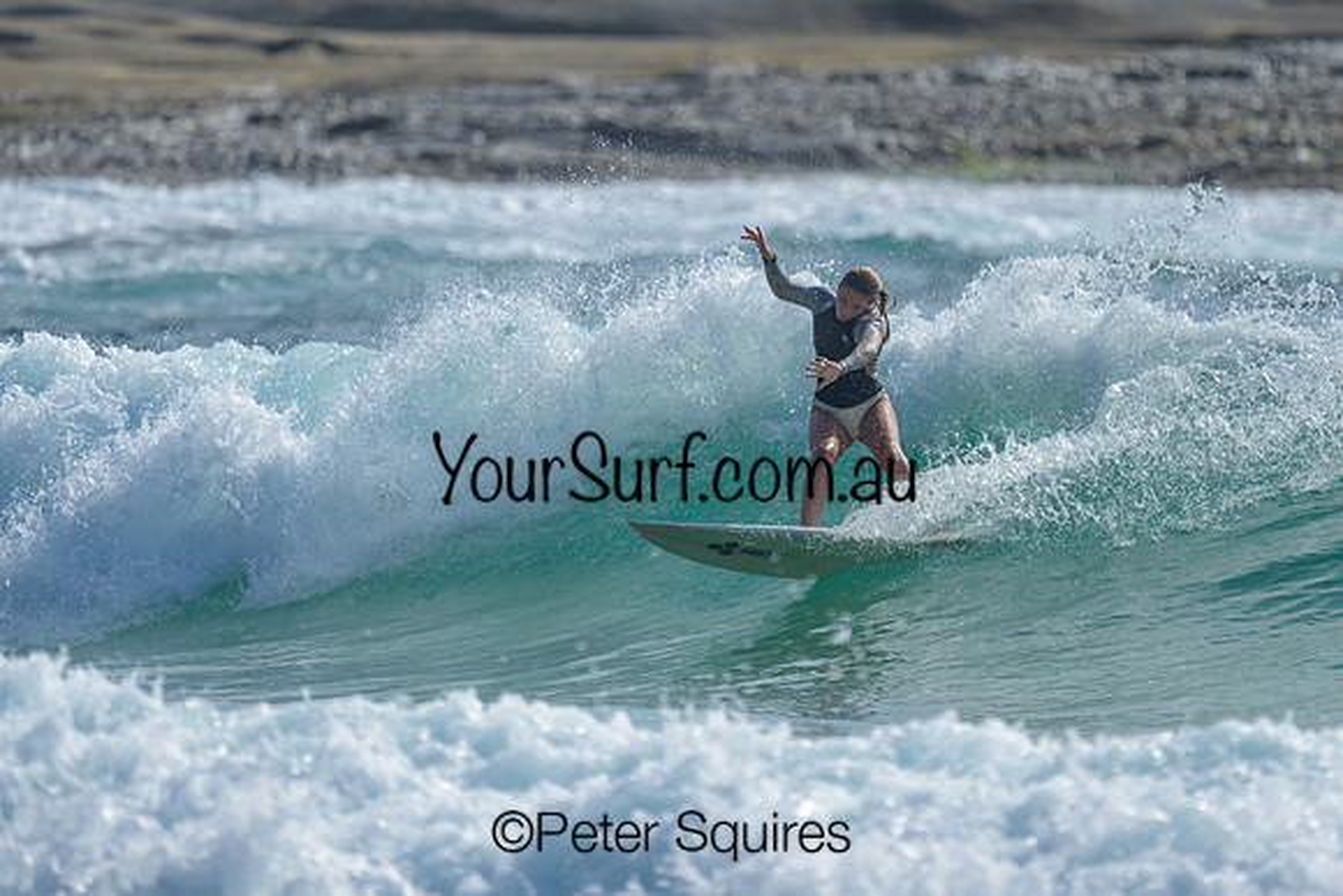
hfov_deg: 2.1
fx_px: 36959
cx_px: 831
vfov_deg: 1.4
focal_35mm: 991
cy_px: 341
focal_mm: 800
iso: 160
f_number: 6.3
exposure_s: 1/2000
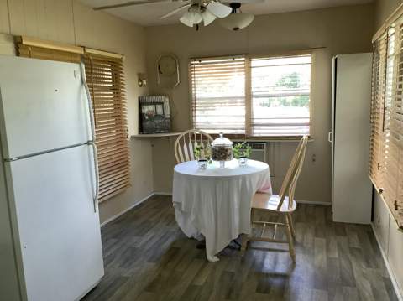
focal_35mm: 31
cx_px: 202
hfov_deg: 58.4
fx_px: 361
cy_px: 150
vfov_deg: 45.4
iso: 100
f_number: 2.4
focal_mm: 3.3
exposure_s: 1/60
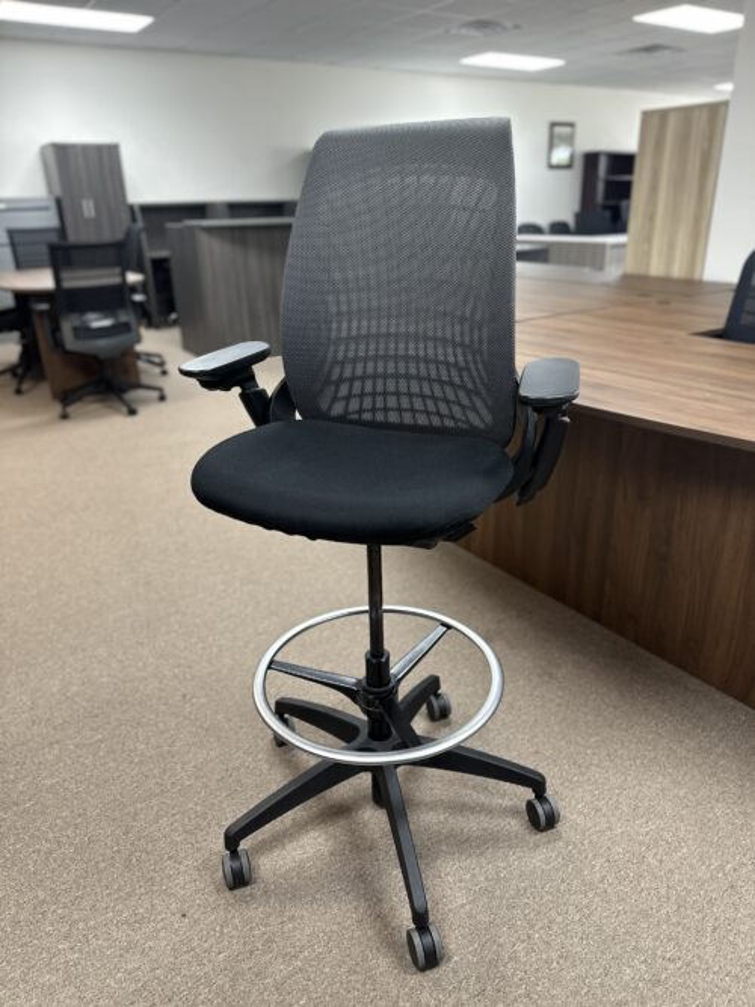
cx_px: 378
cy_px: 504
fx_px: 698
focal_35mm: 24
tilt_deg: -22.5
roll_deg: +1.5
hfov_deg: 56.8
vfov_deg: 71.6
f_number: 1.78
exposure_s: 1/60
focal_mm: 6.86
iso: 160
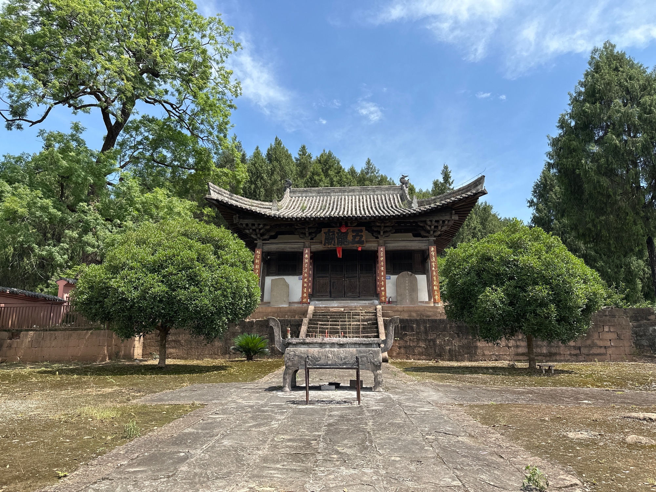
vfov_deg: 56.8
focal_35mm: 24
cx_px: 328
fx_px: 455
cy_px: 246
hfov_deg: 71.6
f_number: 1.78
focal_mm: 6.86
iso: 80
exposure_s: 1/2732
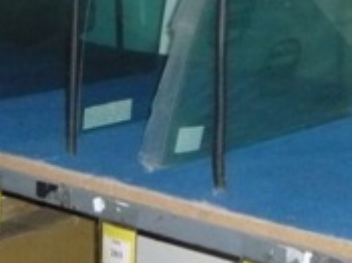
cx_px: 195
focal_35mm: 117
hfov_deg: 16.8
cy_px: -197
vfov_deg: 11.8
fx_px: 1189
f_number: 3
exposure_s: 1/30
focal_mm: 5.2
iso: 320
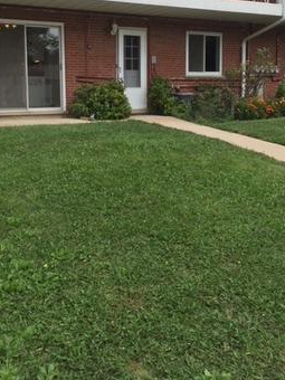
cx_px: 136
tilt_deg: -6.1
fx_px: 450
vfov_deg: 45.4
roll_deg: -0.1
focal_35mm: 41
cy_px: 142
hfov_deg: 35.1
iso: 32
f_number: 2.2
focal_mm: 4.15
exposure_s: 1/1099
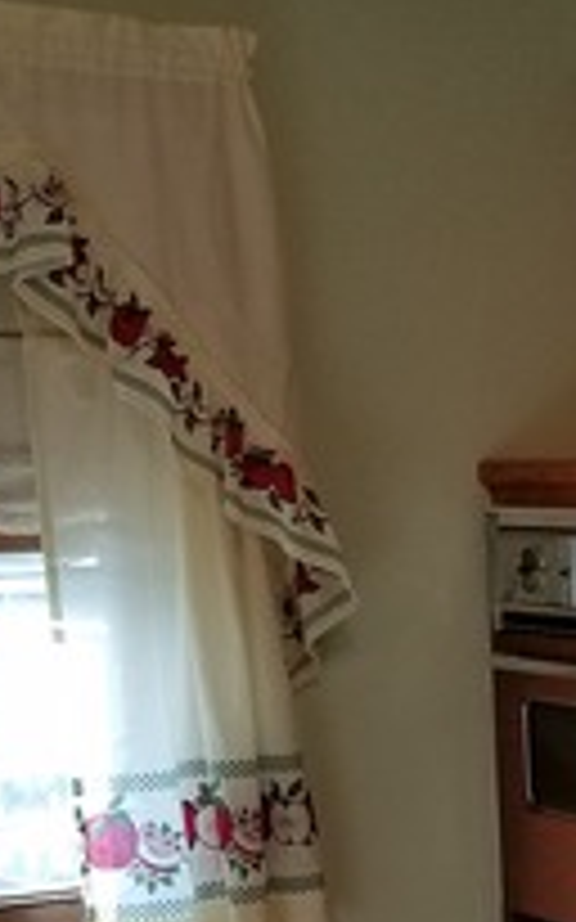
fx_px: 2162
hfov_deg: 13.7
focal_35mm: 86
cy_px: 805
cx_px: 1012
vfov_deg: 23.5
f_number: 1.7
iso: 64
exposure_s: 1/120
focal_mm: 4.2
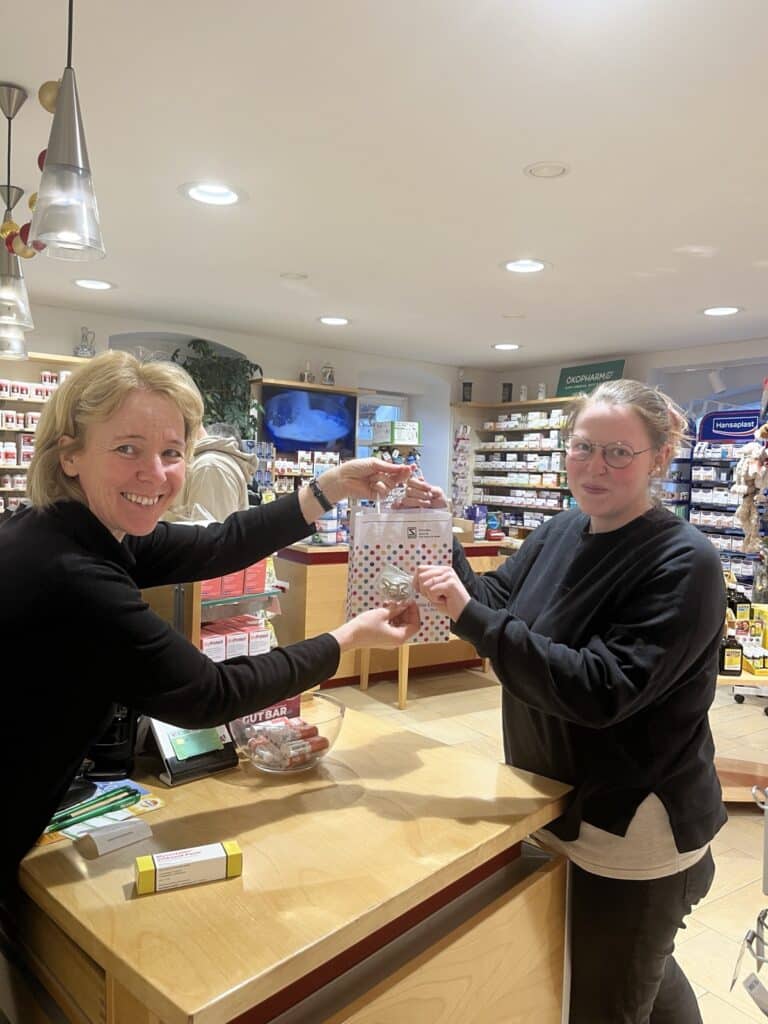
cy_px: 512
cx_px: 384
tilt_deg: -2.6
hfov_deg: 53.1
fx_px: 769
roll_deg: -2.5
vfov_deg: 67.3
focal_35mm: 26
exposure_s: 1/49
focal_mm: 5.1
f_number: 1.6
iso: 80
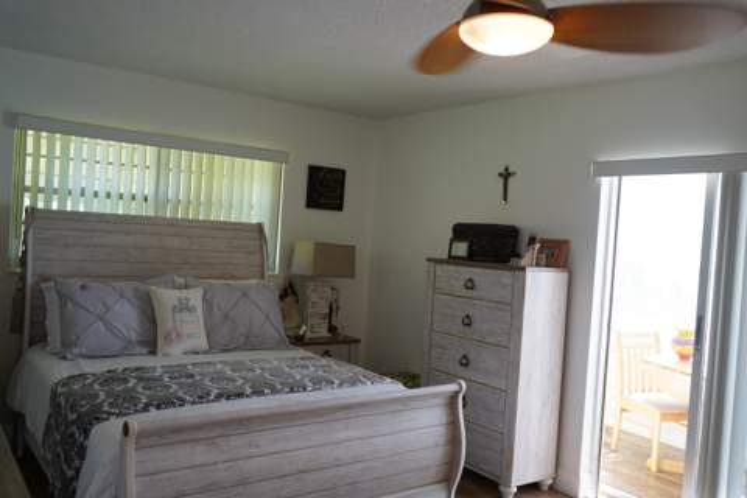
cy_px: 249
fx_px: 643
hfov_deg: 60.3
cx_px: 374
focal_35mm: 31
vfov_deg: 42.3
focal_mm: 31
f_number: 4
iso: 160
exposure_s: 1/60
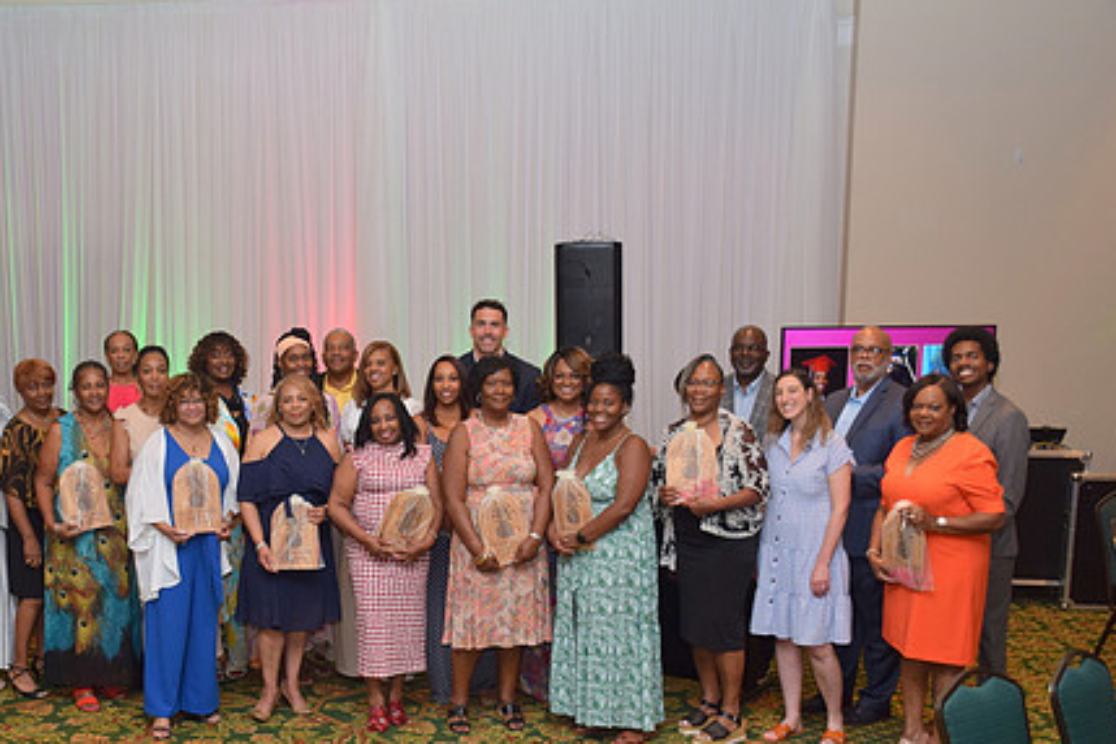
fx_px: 1447
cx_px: 382
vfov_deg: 28.6
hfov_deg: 41.7
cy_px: 496
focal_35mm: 47
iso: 500
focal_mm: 23
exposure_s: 1/160
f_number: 3.8
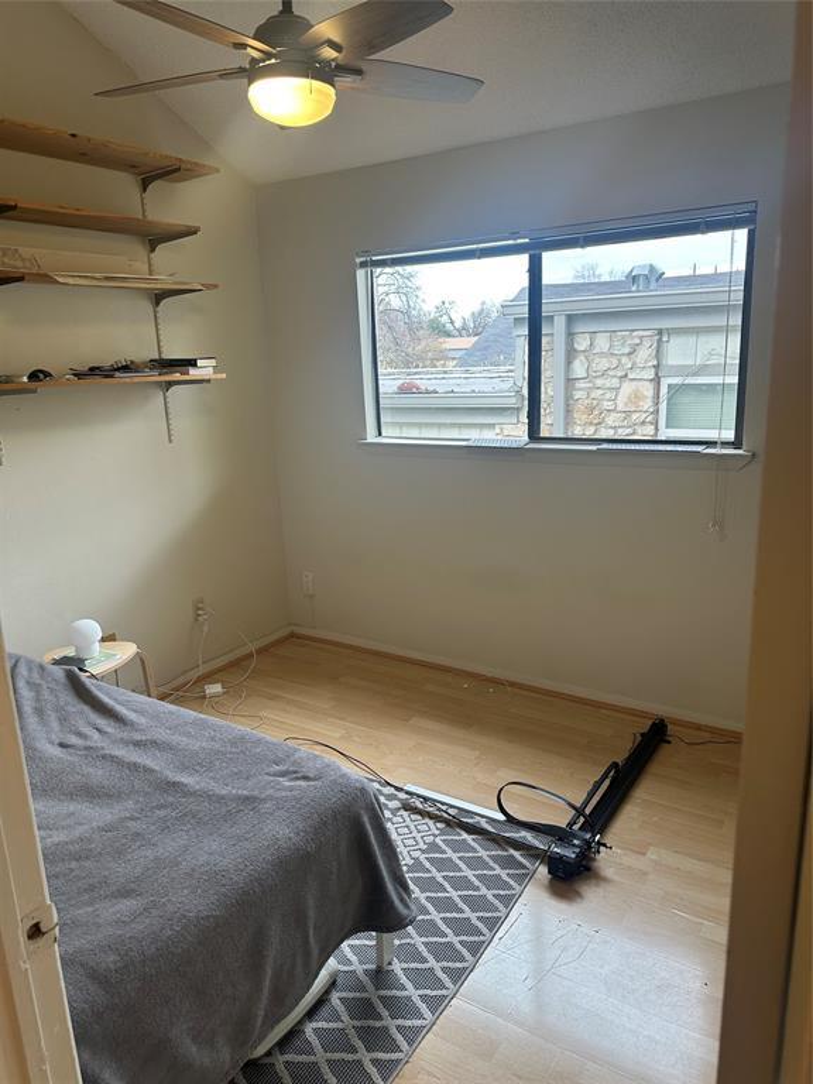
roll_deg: +2.3
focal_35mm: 24
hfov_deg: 56.8
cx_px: 406
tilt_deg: -12.9
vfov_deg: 71.6
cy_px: 542
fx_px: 752
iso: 80
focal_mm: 6.86
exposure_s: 1/163
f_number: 1.78
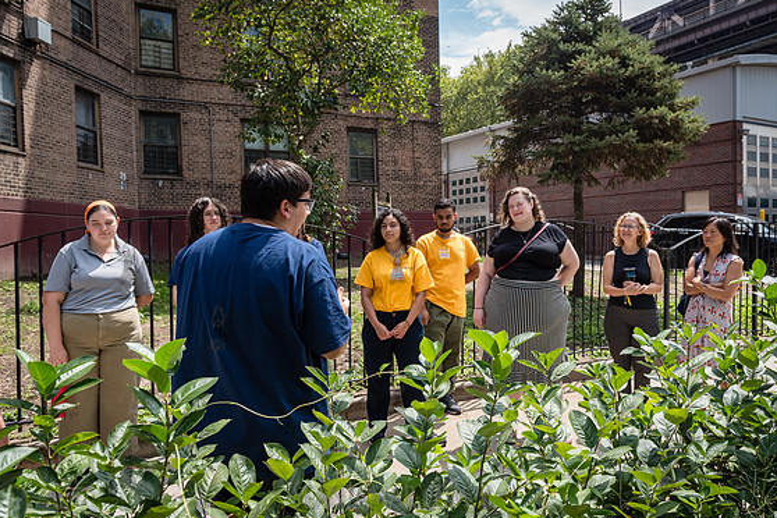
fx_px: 604
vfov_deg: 46.4
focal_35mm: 28
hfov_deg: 65.2
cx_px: 439
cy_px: 260
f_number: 4.5
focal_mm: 24
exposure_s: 1/500
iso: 200
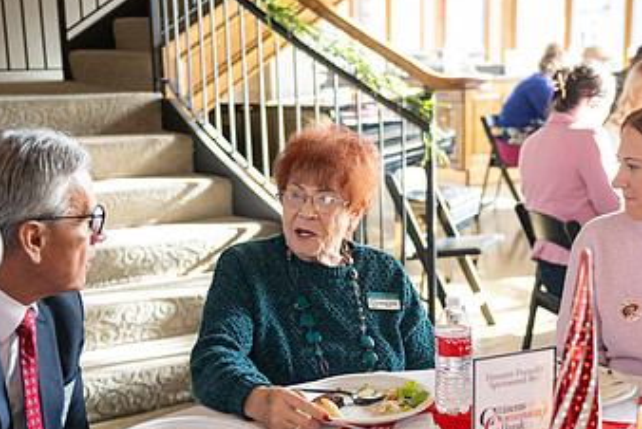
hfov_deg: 32.9
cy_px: 324
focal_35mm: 60
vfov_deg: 22.4
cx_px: 454
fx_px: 1071
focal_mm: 35
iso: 2500
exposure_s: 1/320
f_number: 2.8
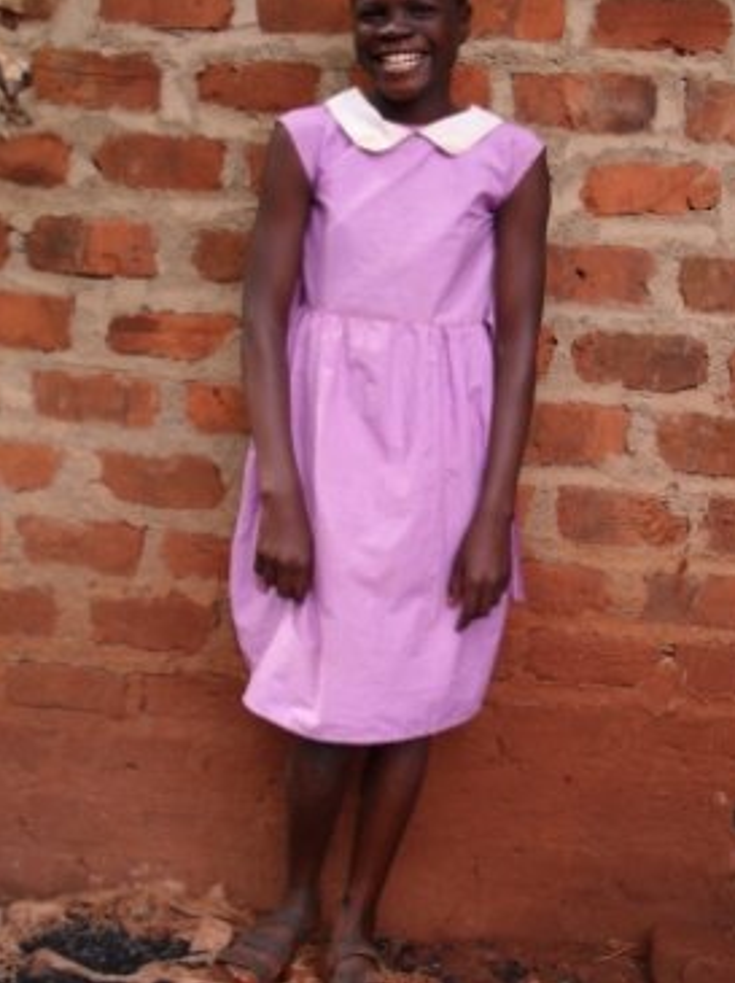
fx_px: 1219
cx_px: 407
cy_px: 512
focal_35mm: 43
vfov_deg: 43.9
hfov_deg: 33.5
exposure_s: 1/125
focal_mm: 6.3
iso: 100
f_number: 3.2
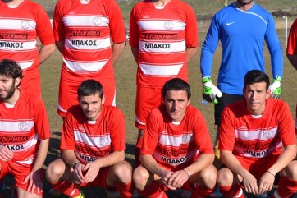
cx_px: 143
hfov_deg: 19.6
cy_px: 85
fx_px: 858
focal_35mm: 104
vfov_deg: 13.1
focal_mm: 38
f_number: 5.6
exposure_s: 1/1600
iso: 400
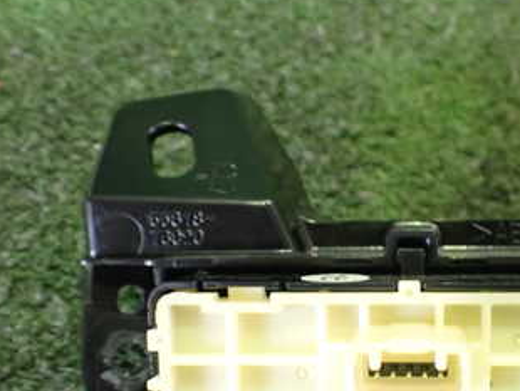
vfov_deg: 24.8
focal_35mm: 58
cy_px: 314
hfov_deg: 32.7
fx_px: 872
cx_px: 379
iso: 800
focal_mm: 5.4
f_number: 2.3
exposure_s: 1/40
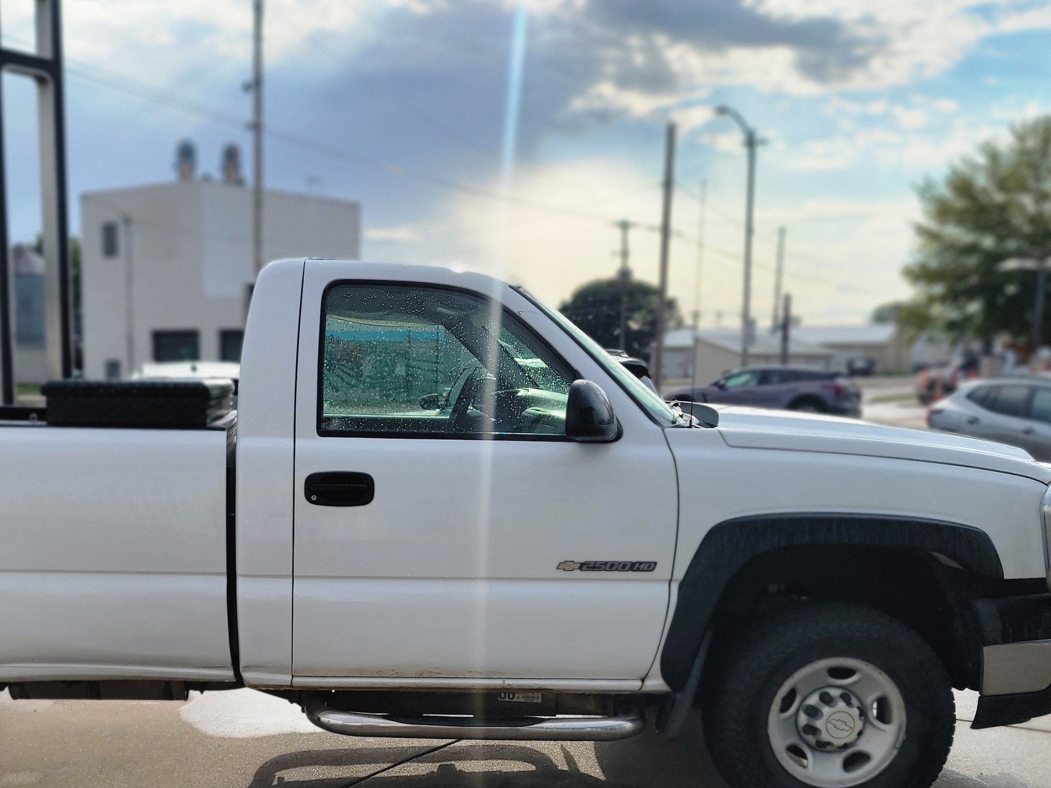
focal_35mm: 43
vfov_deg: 33.0
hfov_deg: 42.6
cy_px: 588
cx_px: 277
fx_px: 1305
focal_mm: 6.7
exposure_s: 1/859
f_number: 1.8
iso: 16
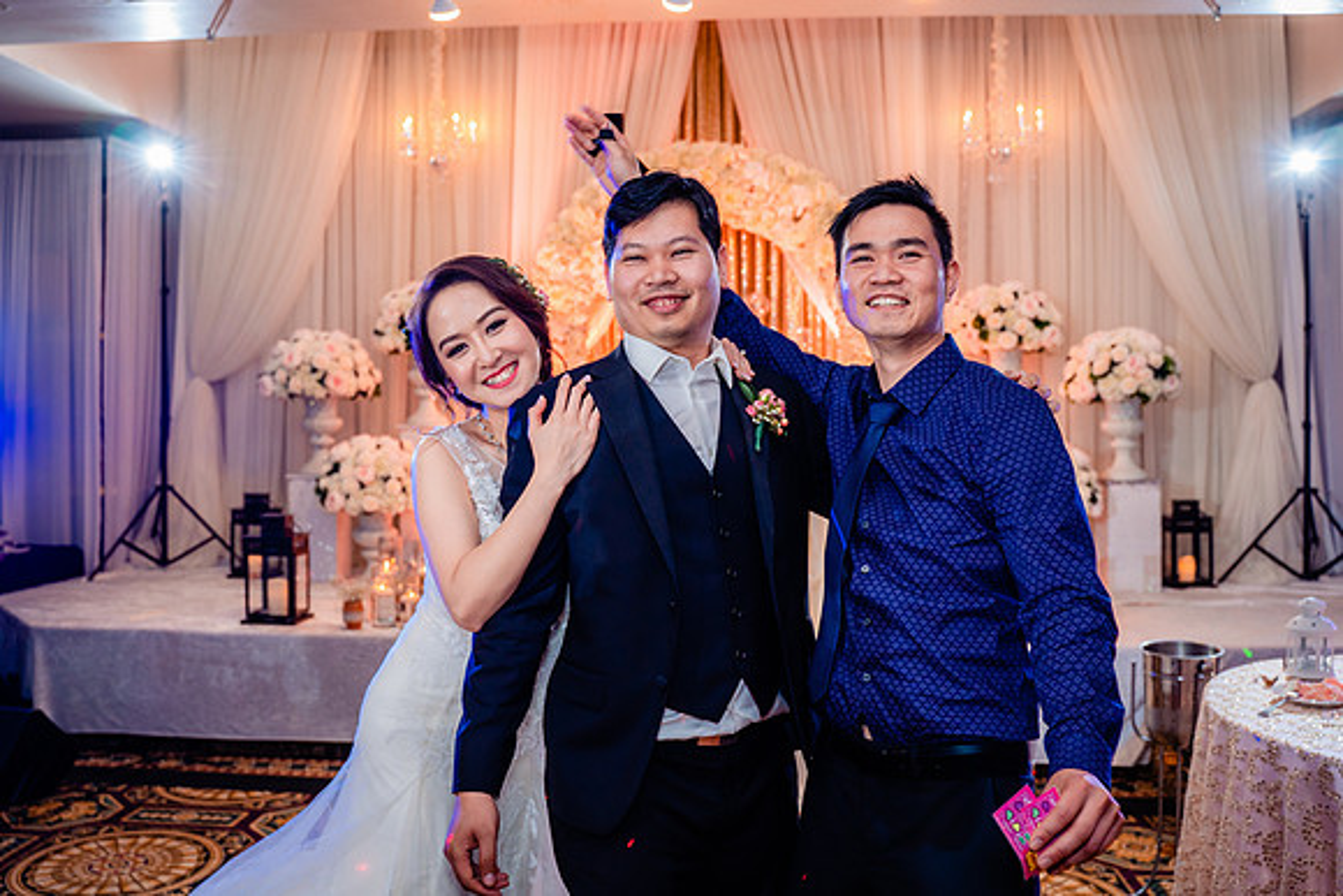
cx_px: 679
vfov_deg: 41.4
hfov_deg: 59.1
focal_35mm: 32
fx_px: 1185
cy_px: 444
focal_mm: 28
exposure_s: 1/160
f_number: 3.5
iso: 1000
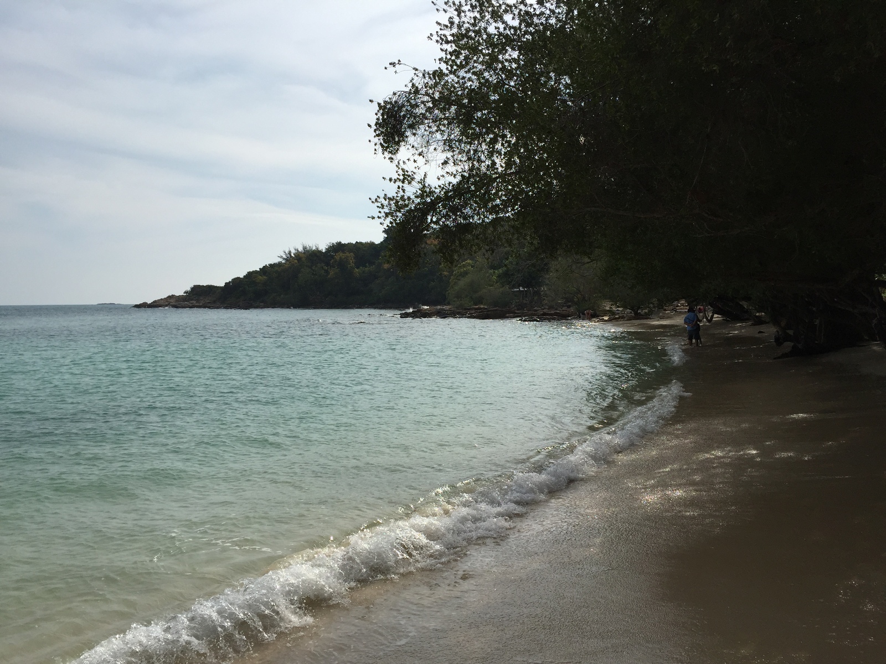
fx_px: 742
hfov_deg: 61.7
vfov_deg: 48.2
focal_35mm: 29
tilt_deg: -1.9
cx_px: 443
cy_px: 332
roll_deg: -0.4
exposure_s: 1/4950
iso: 32
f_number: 2.2
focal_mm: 4.15
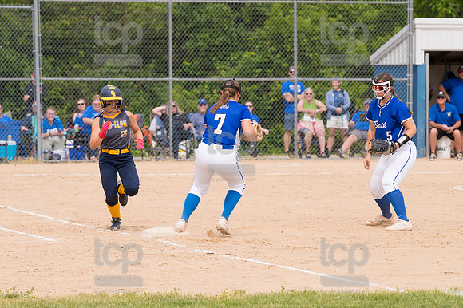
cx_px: 232
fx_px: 2982
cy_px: 154
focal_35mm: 232
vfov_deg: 5.9
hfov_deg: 8.9
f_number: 5.6
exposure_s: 1/1600
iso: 320
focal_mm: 155
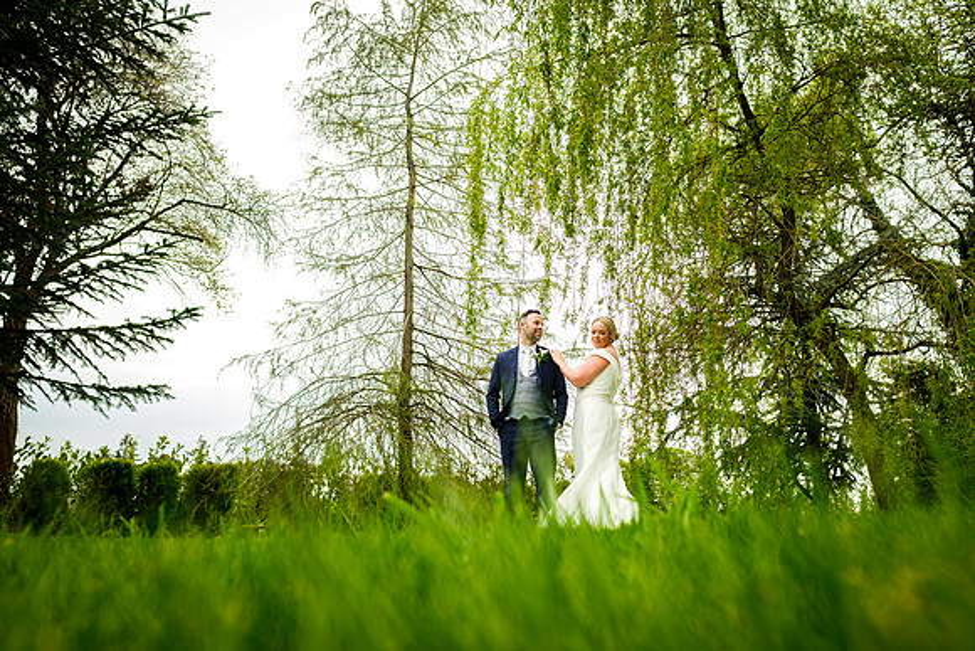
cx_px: 523
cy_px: 345
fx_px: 705
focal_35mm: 26
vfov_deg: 49.5
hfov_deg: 69.2
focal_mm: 16
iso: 200
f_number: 3.6
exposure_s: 1/200
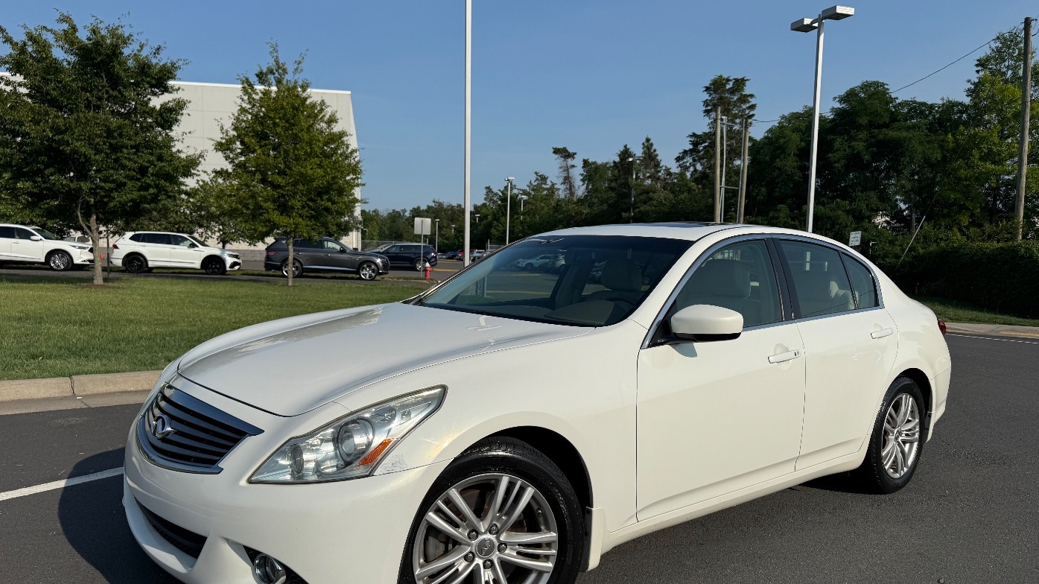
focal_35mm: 27
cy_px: 314
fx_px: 744
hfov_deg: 69.9
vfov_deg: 42.8
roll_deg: -0.7
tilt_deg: -5.1
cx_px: 506
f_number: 1.78
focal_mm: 6.76
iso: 64
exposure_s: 1/14286
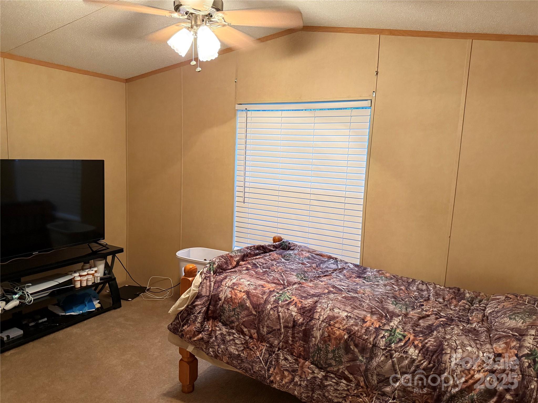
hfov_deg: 71.6
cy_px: 202
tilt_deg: -6.5
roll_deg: -1.5
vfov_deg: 56.8
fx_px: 373
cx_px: 269
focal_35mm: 24
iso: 500
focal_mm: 6.76
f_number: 1.78
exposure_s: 1/60
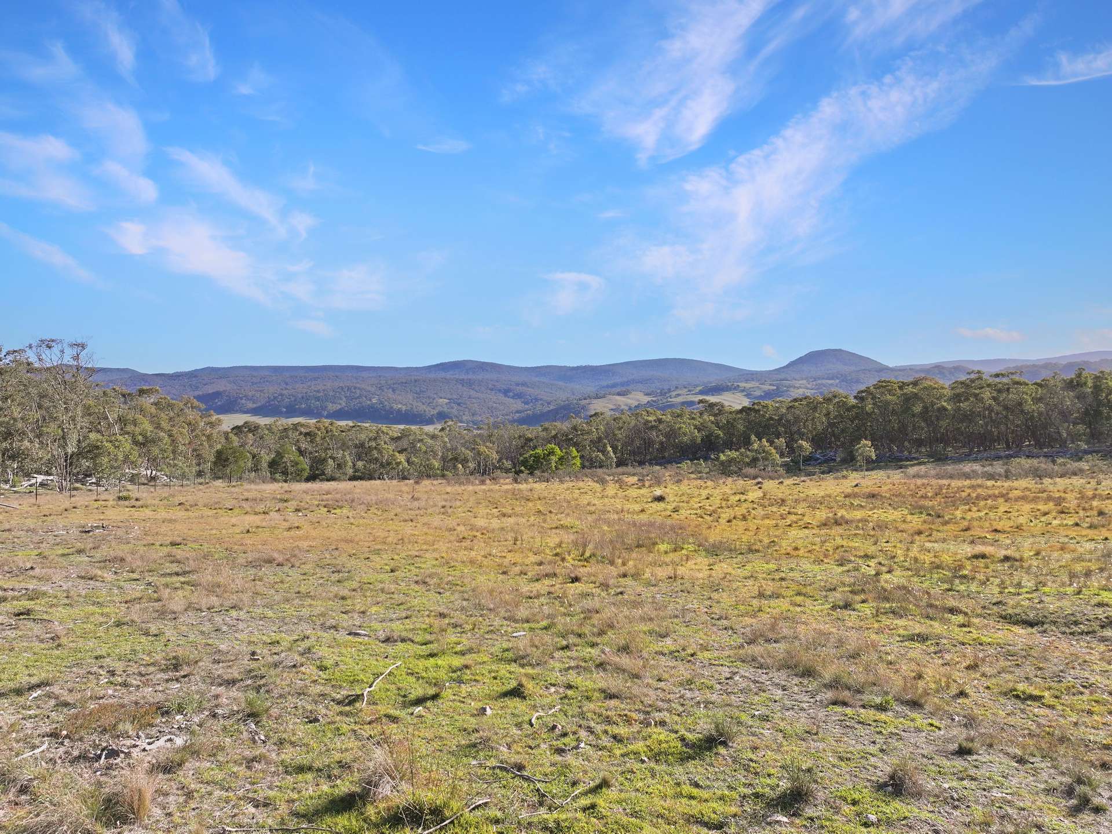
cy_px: 417
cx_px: 556
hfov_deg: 71.6
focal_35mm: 24
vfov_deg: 56.8
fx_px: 771
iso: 150
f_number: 2.8
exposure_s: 1/3200
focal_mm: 12.29
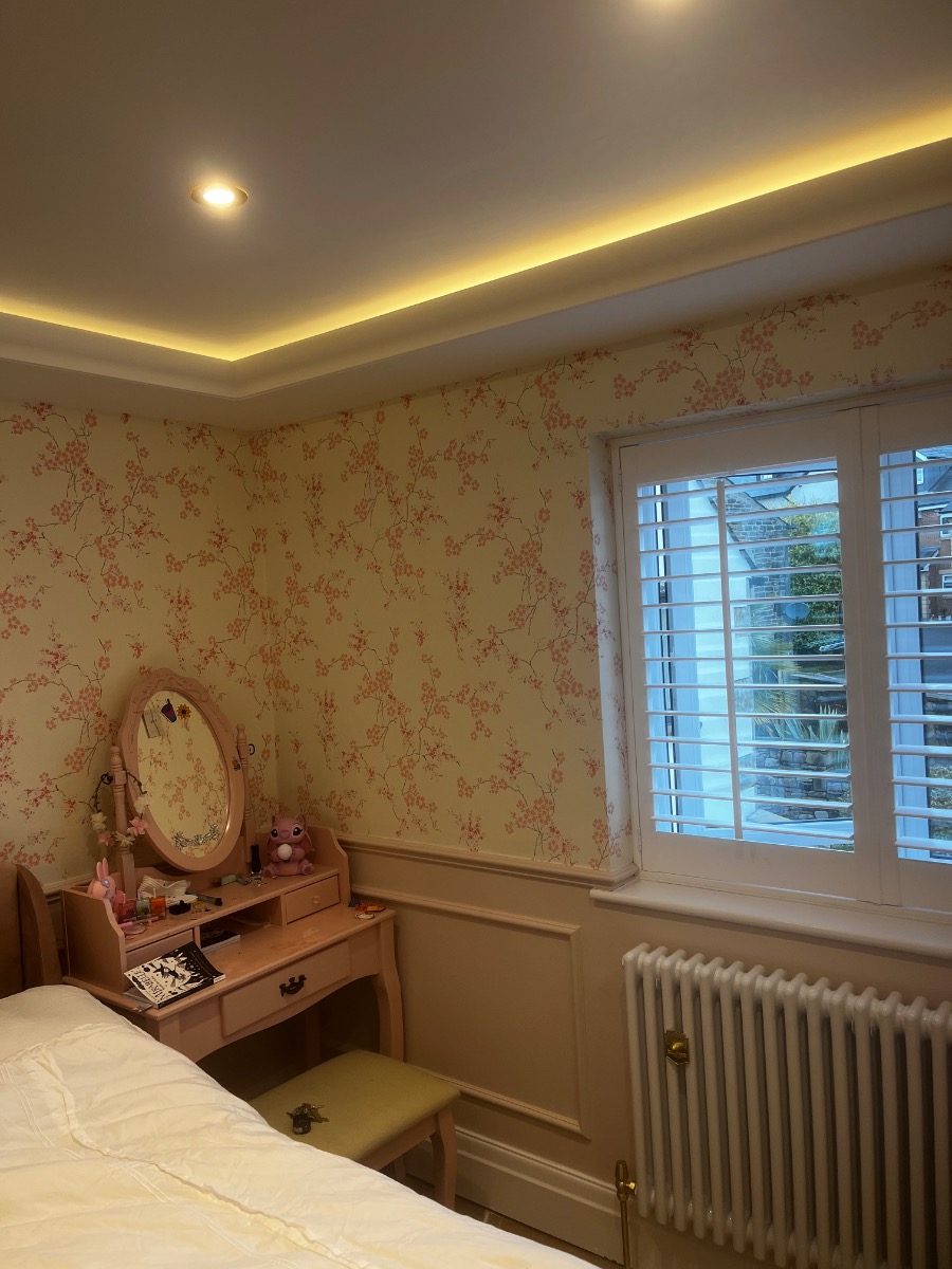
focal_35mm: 26
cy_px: 634
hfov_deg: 53.1
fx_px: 953
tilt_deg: -1.3
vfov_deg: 67.3
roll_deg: +3.6
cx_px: 476
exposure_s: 1/121
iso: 80
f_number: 1.6
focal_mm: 5.1
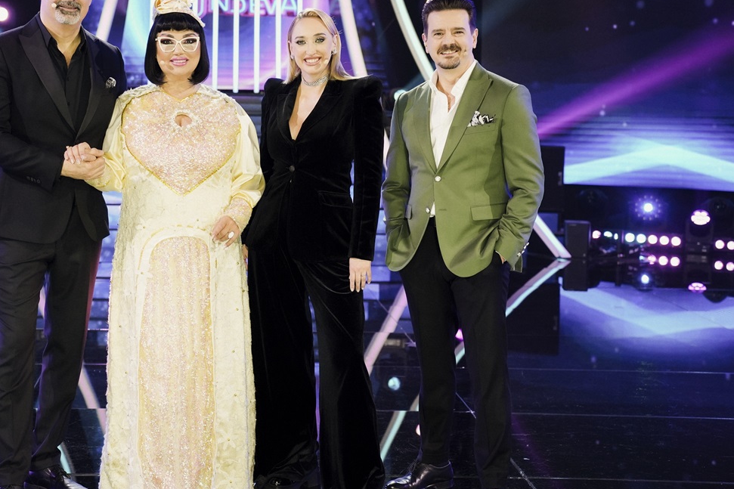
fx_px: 1386
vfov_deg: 20.0
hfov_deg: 29.4
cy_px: 205
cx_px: 228
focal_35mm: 68
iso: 1250
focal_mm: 44
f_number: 2.8
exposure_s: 1/320
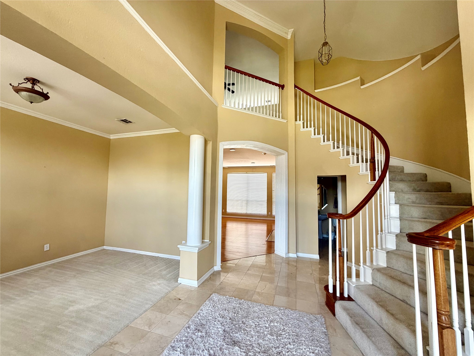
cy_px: 178
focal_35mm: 14
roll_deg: +0.0
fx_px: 192
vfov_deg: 85.7
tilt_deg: +3.6
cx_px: 237
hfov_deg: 102.1
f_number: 2.2
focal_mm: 2.22
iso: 200
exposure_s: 1/121
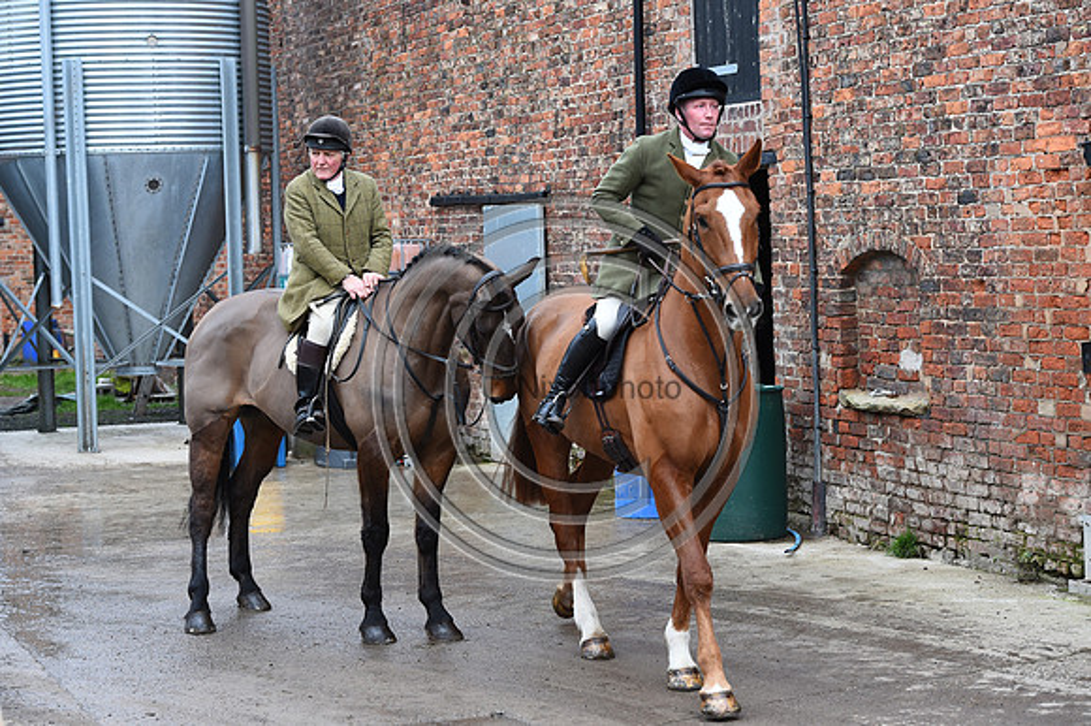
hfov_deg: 24.8
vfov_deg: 16.6
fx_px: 2484
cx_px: 546
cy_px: 363
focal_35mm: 82
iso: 1400
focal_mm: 82
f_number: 5.6
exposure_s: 1/500
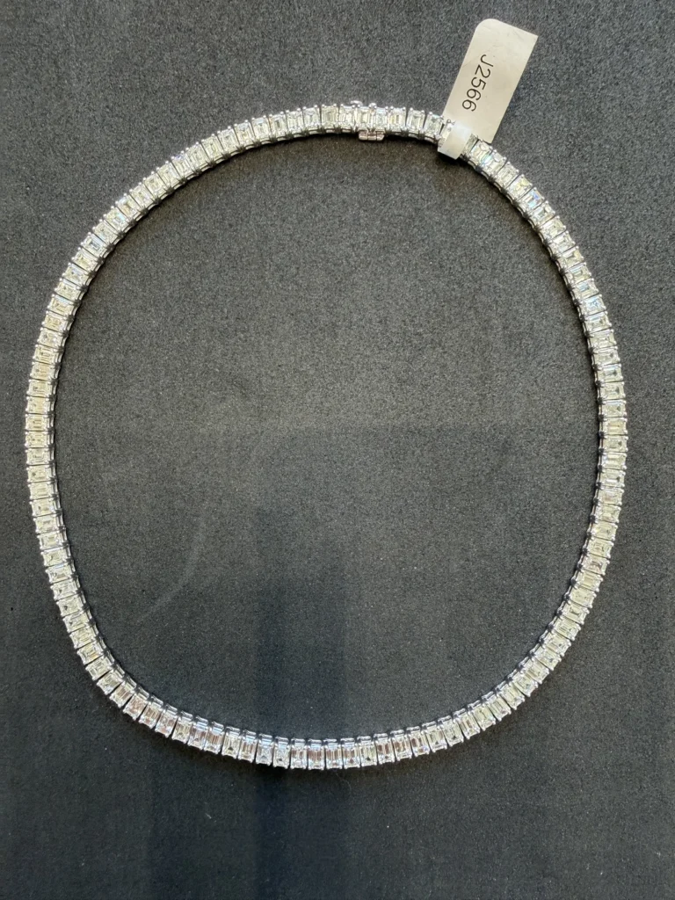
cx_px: 338
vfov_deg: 71.6
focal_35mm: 24
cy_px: 450
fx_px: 624
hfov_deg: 56.8
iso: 250
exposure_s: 1/120
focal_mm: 2.22
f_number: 2.2
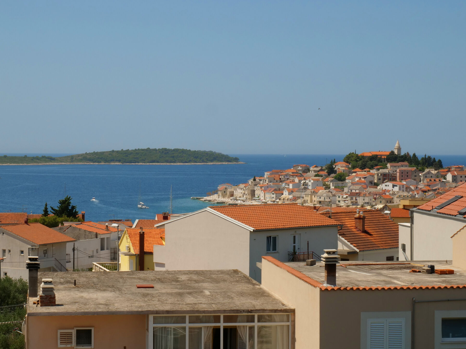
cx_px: 198
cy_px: 188
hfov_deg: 22.5
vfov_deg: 17.0
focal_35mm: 87
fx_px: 1171
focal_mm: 30
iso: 200
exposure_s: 1/250
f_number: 16
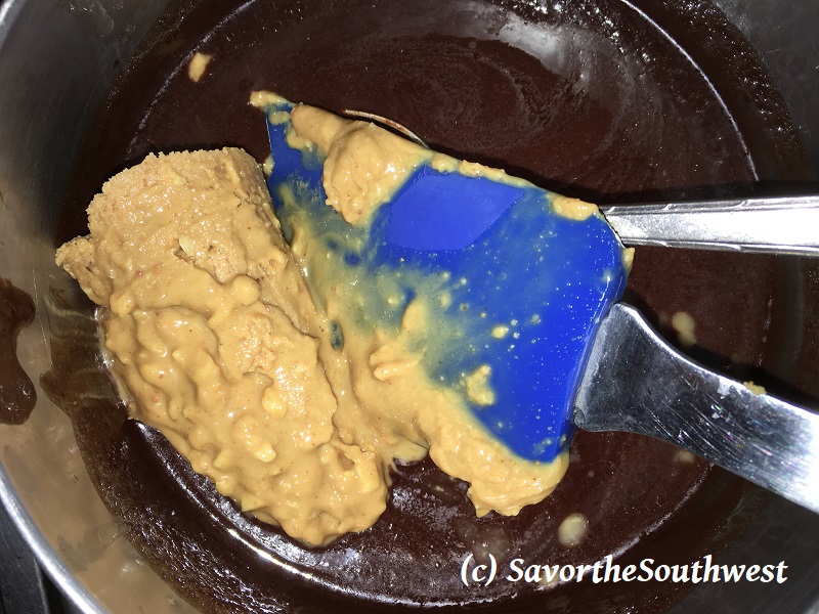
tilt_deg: -87.3
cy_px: 307
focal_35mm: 29
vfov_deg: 48.2
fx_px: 686
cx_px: 410
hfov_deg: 61.7
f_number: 2.2
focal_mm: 4.15
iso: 25
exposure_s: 1/64
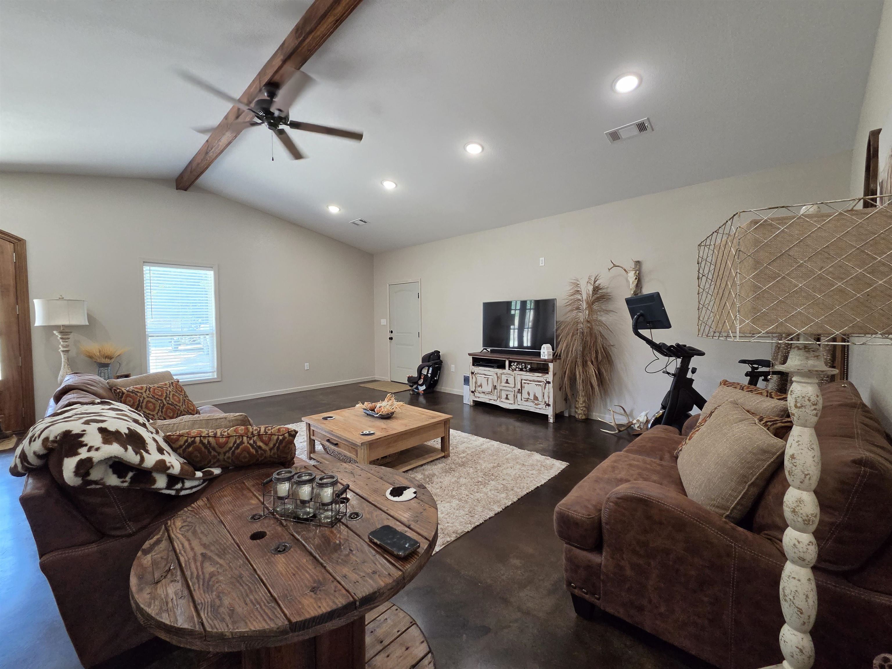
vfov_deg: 89.9
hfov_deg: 106.2
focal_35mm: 13
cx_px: 446
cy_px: 334
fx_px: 335
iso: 320
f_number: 2.2
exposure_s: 1/120
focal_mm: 2.2
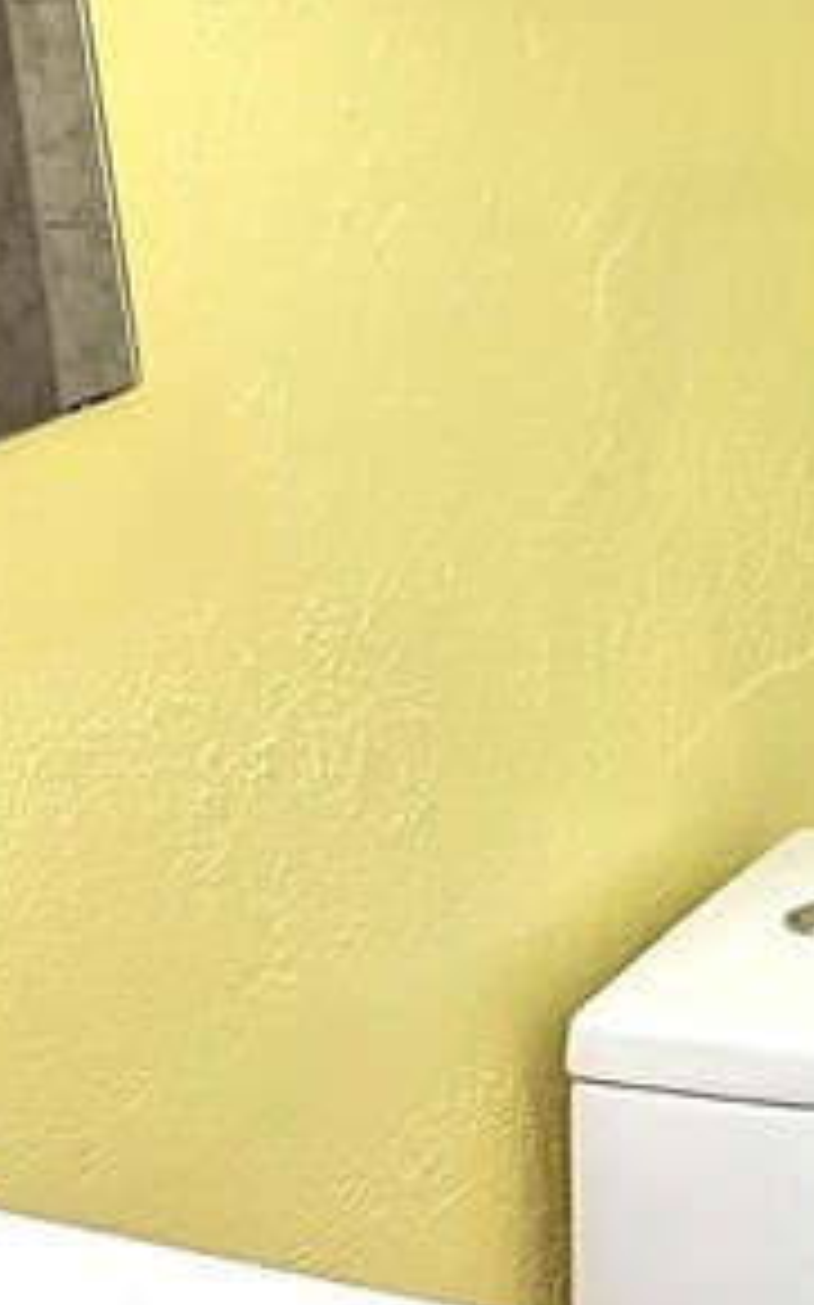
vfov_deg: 26.5
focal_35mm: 76
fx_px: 2700
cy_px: 1102
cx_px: 872
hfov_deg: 16.7
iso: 100
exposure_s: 1/60.2
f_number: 2.2
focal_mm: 2.2
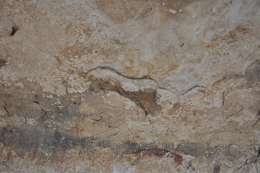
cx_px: 130
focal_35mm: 52
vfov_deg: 25.7
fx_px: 379
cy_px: 86
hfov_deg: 37.9
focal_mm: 35
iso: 360
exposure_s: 1/30
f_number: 5.6
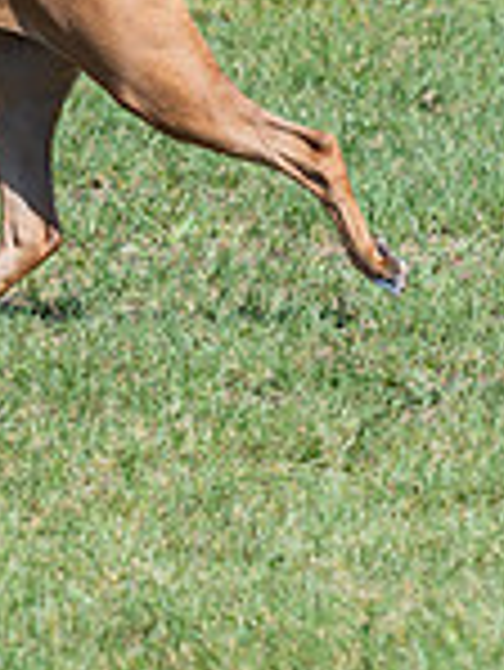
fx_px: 10546
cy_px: -220
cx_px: -416
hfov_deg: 2.7
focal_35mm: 544
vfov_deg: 3.6
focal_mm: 125
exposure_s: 1/1000
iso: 100
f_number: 4
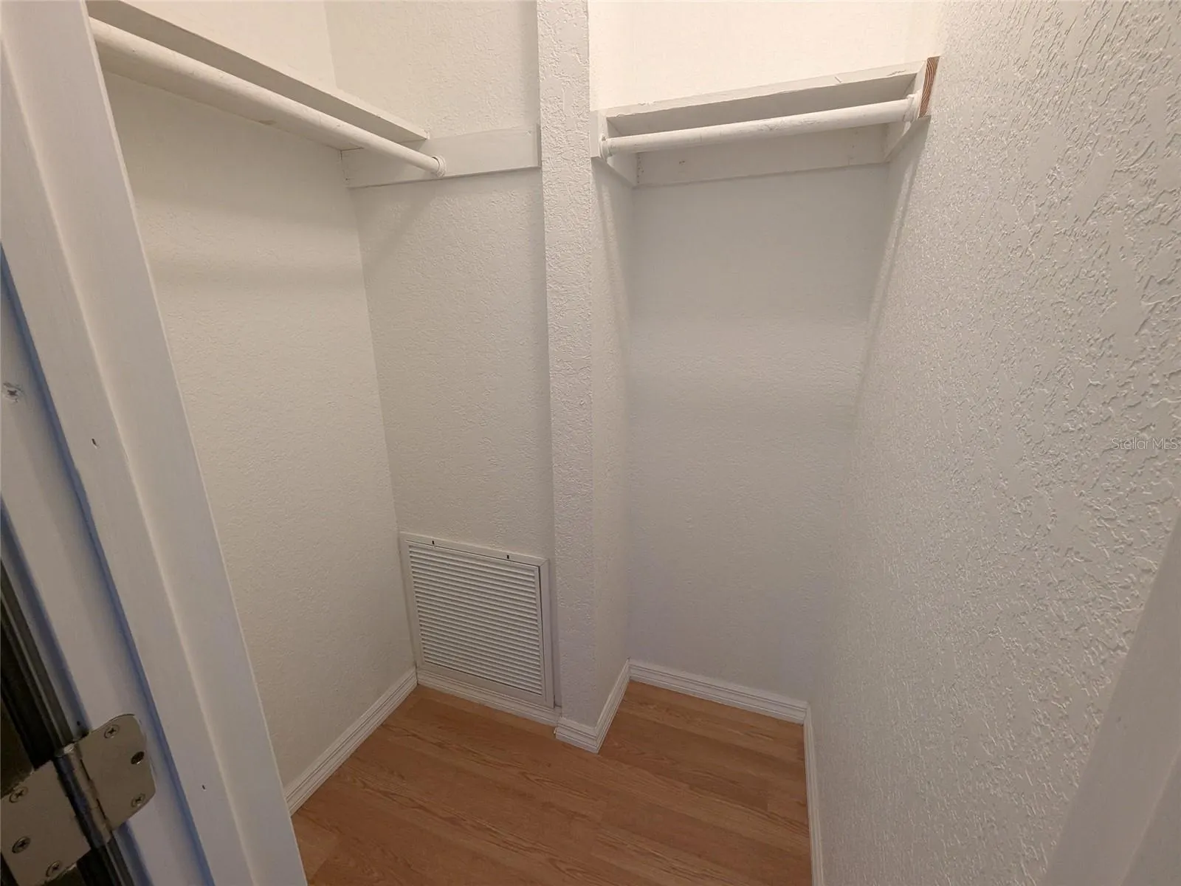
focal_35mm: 13
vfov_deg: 89.9
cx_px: 590
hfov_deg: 106.2
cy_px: 443
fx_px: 444
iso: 83
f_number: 2.2
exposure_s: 1/24
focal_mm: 1.95
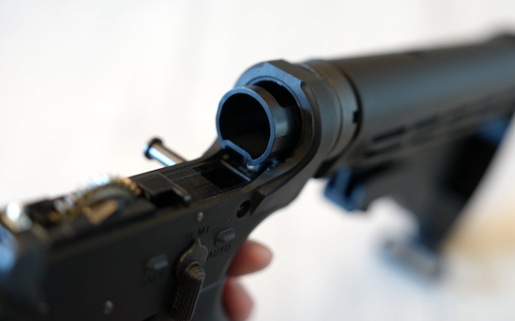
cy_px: 152
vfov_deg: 25.3
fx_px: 716
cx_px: 257
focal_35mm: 51
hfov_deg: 39.6
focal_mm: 49
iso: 200
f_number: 2.8
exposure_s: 1/6
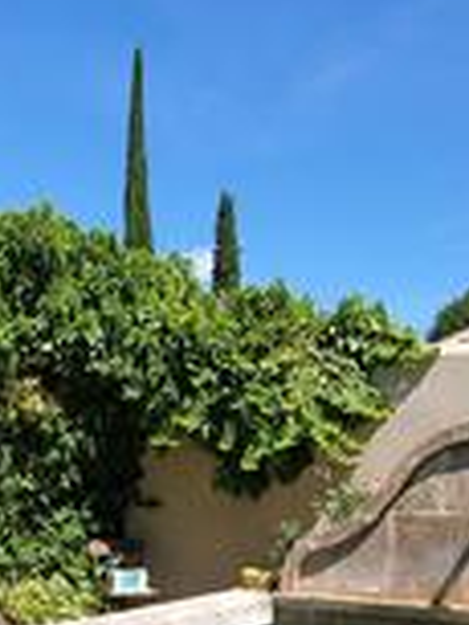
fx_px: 920
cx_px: 155
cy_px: 588
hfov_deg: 28.4
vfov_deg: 34.8
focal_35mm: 51
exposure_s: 1/912
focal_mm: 1.74
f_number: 2.2
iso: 32
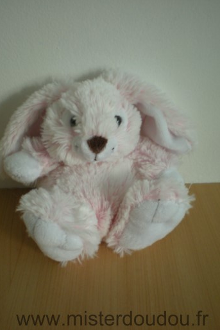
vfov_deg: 48.4
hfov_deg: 33.4
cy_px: 164
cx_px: 112
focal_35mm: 40
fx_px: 366
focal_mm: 6.3
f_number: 3.1
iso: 200
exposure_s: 1/57.7
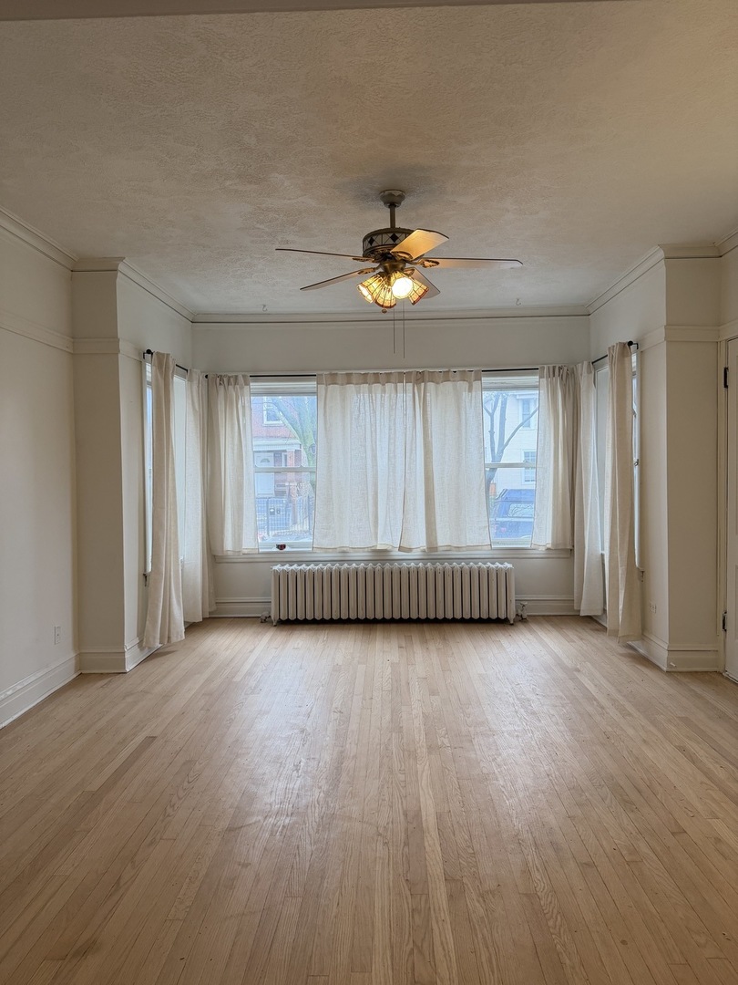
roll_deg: +1.0
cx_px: 369
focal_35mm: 24
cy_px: 492
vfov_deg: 71.6
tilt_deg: -1.2
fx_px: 682
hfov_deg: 56.8
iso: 125
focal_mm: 6.76
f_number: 1.78
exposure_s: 1/207
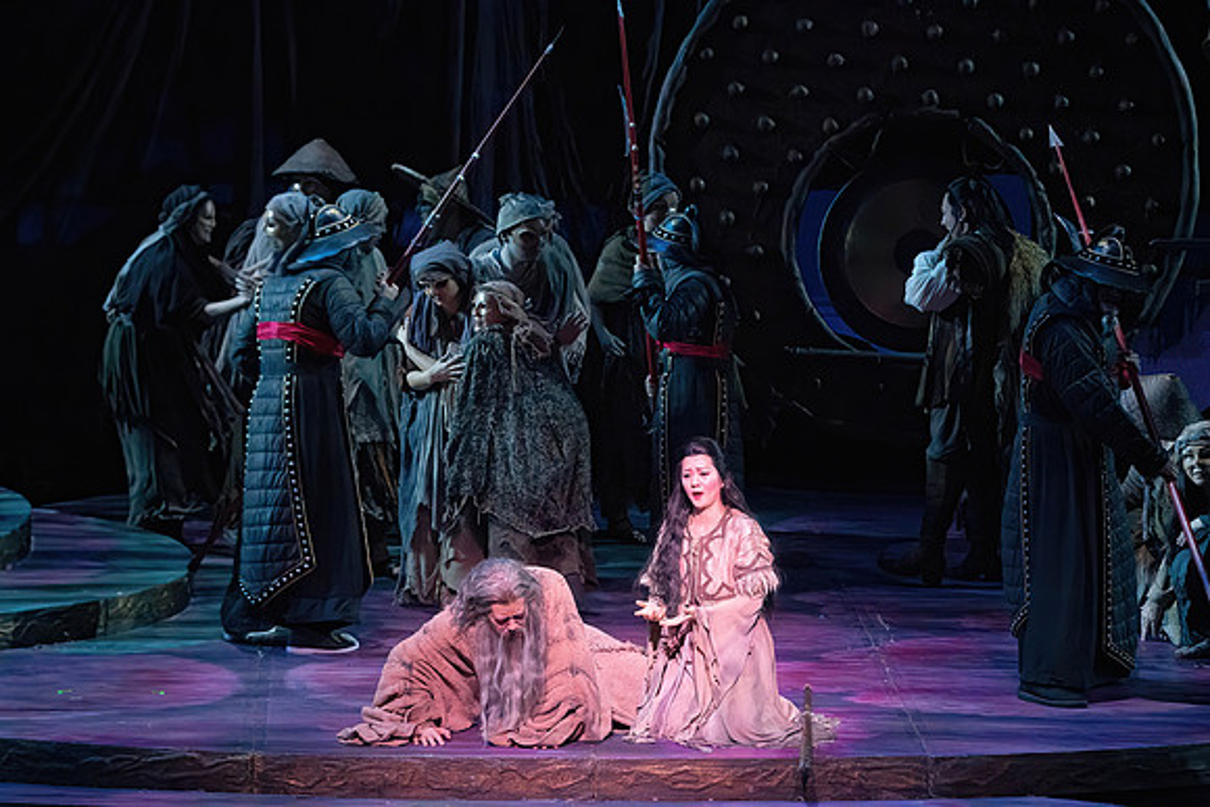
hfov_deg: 10.3
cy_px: 404
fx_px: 6723
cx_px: 605
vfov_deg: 6.9
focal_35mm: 200
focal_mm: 200
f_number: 8
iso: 20000
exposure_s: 1/320
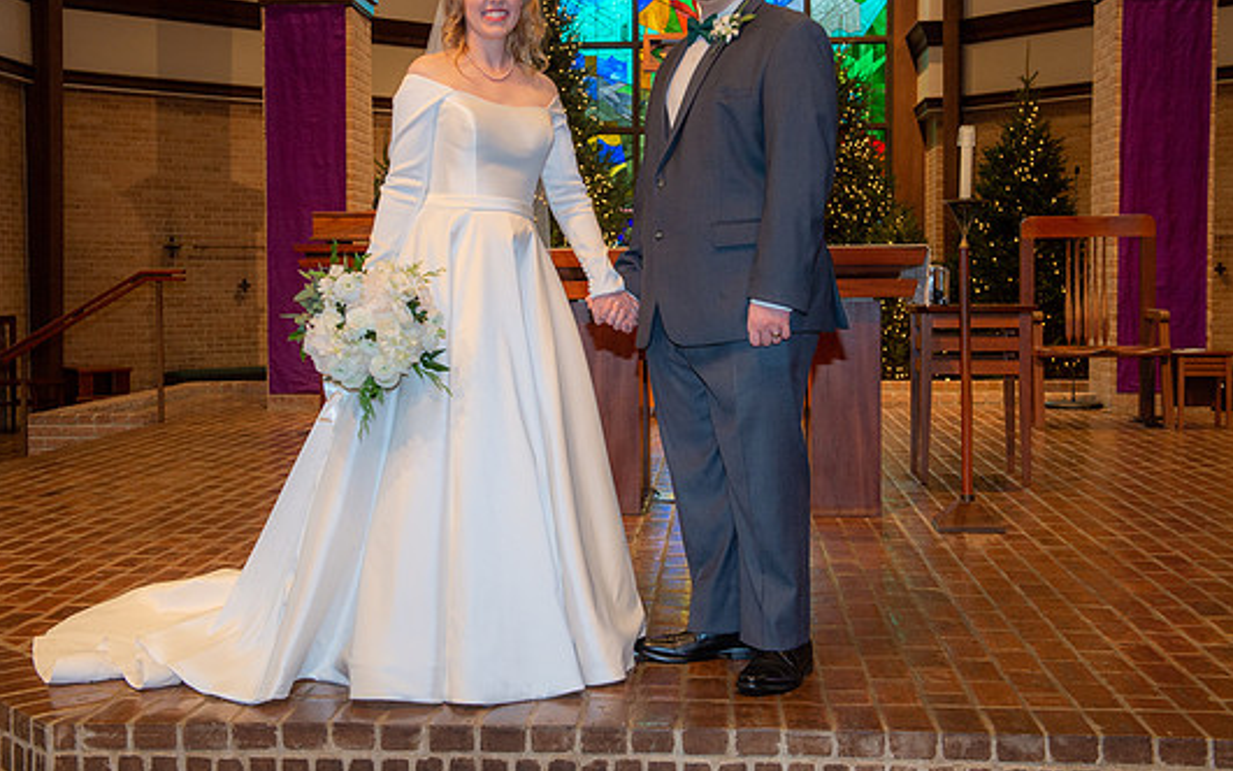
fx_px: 1647
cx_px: 599
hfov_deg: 41.0
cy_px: 330
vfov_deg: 26.3
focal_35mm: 49
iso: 1600
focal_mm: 44
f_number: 5.6
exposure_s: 1/125
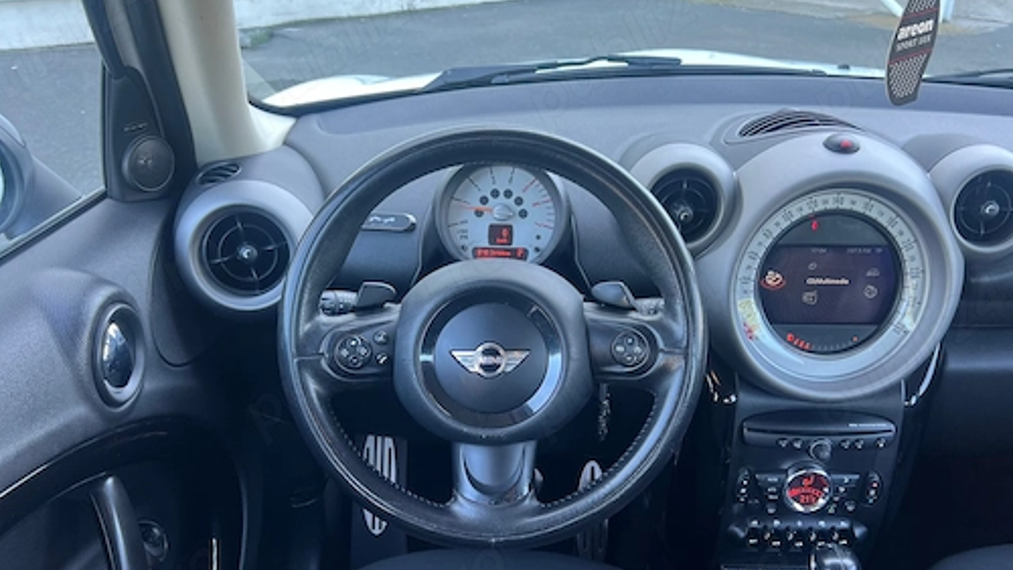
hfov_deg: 58.0
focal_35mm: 34
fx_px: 913
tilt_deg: -27.8
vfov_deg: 34.5
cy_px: 355
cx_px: 517
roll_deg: +0.9
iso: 80
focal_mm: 5.7
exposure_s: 1/121
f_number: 1.5
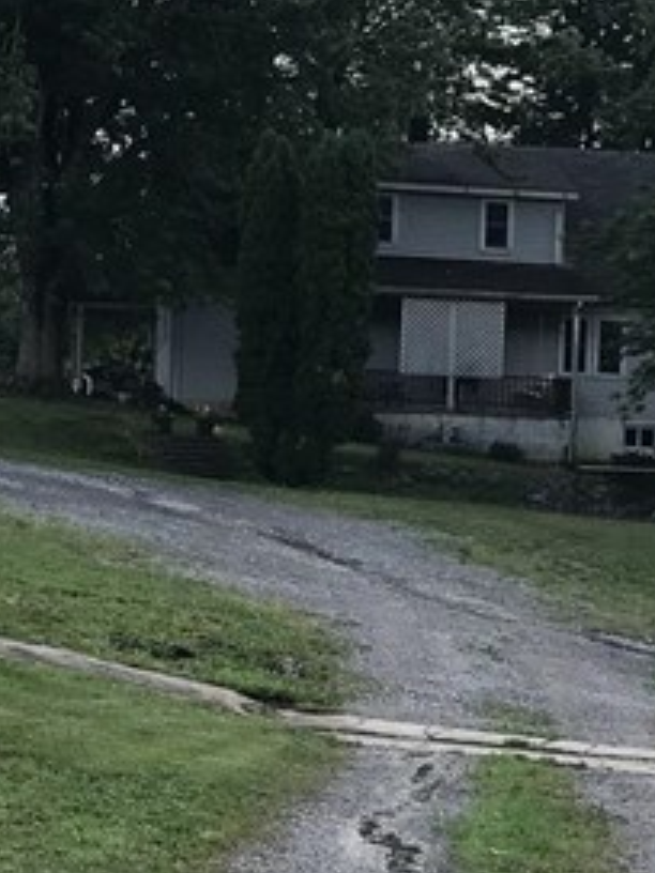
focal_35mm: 99
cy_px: 732
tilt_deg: -6.3
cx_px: 472
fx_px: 2498
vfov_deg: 19.6
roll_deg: -2.5
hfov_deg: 14.9
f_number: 1.8
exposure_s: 1/997
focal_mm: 3.99
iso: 20
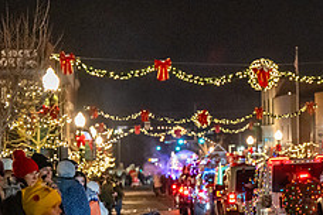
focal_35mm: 181
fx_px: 1624
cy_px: 115
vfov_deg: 7.6
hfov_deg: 11.3
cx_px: 312
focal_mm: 71
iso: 6400
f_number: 2.8
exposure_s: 1/250
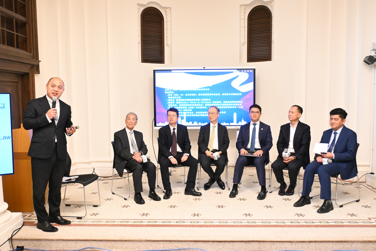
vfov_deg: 40.0
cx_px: 188
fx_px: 345
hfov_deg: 57.2
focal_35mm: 33
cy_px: 126
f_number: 4
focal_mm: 22
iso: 3200
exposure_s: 1/60
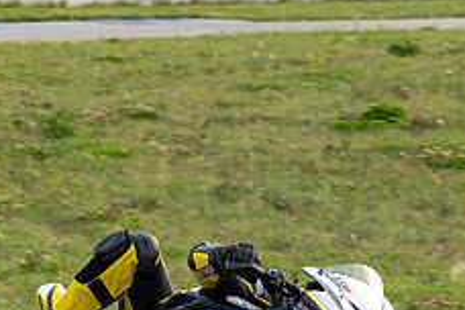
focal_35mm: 687
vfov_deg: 2.0
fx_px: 8873
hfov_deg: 3.0
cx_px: 130
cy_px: 363
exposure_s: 1/800
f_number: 11
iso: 1000
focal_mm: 200
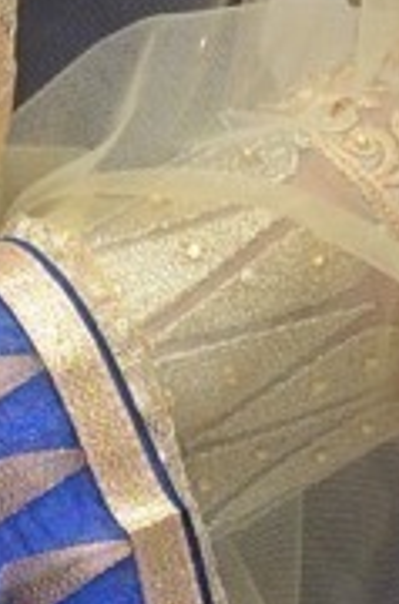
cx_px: -121
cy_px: -817
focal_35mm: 423
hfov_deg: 3.2
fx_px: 7073
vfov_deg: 4.8
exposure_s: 1/100
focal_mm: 42
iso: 1000
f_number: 6.3
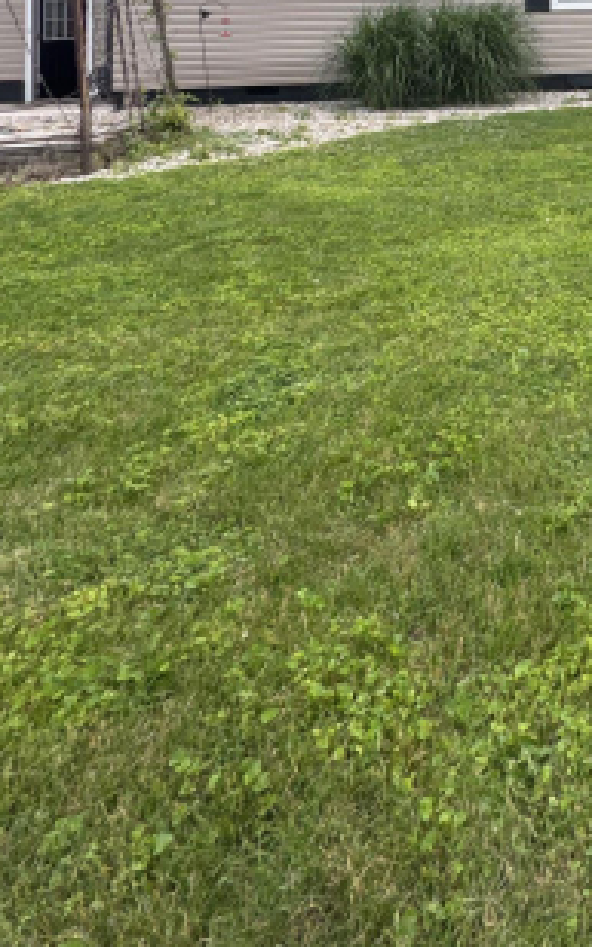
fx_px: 826
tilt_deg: +1.8
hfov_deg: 33.2
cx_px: 687
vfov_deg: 48.0
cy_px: -23
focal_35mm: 32
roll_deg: +1.6
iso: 40
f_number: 2.2
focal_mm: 2.22
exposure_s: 1/225
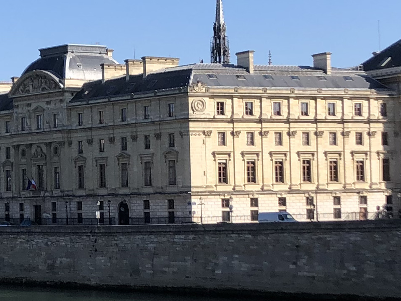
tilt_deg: +1.2
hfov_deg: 16.6
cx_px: 37
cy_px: 168
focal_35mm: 117
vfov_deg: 12.7
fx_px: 1356
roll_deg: +2.7
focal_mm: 4
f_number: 1.8
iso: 20
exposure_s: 1/1675
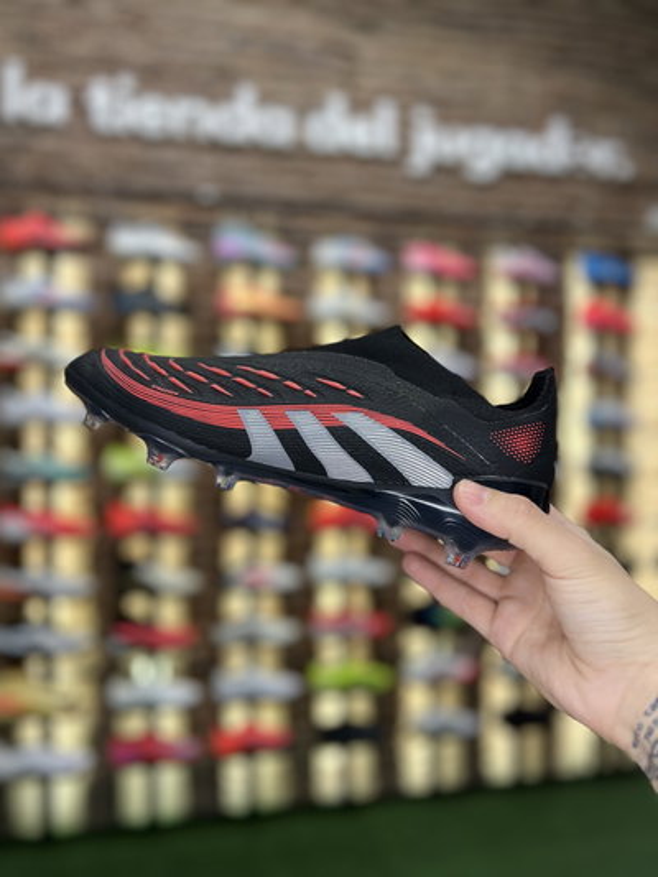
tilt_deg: +0.9
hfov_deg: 53.1
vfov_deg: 67.3
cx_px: 329
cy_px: 438
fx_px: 659
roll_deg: -0.4
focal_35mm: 26
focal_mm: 5.7
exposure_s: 1/100
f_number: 1.5
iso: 100
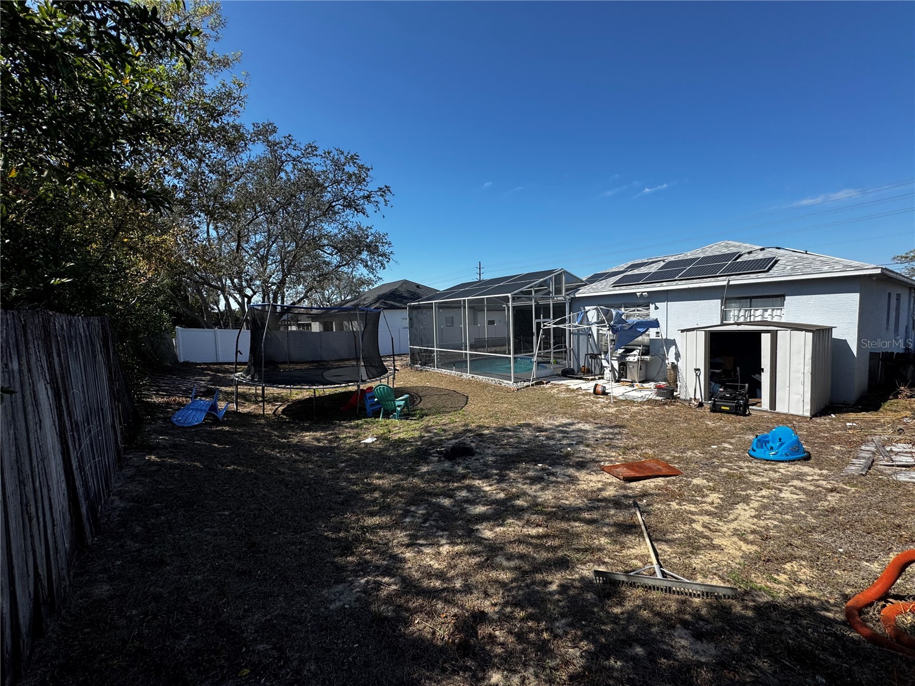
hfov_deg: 102.1
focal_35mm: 14
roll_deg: +1.7
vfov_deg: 85.7
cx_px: 458
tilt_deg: -3.9
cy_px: 343
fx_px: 370
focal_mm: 2.22
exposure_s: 1/1880
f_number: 2.2
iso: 50
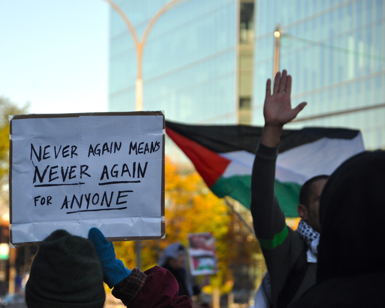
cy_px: 154
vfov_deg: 8.7
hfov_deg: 10.8
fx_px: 2035
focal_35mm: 179
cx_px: 155
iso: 1000
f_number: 6.3
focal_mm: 105
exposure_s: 1/1600
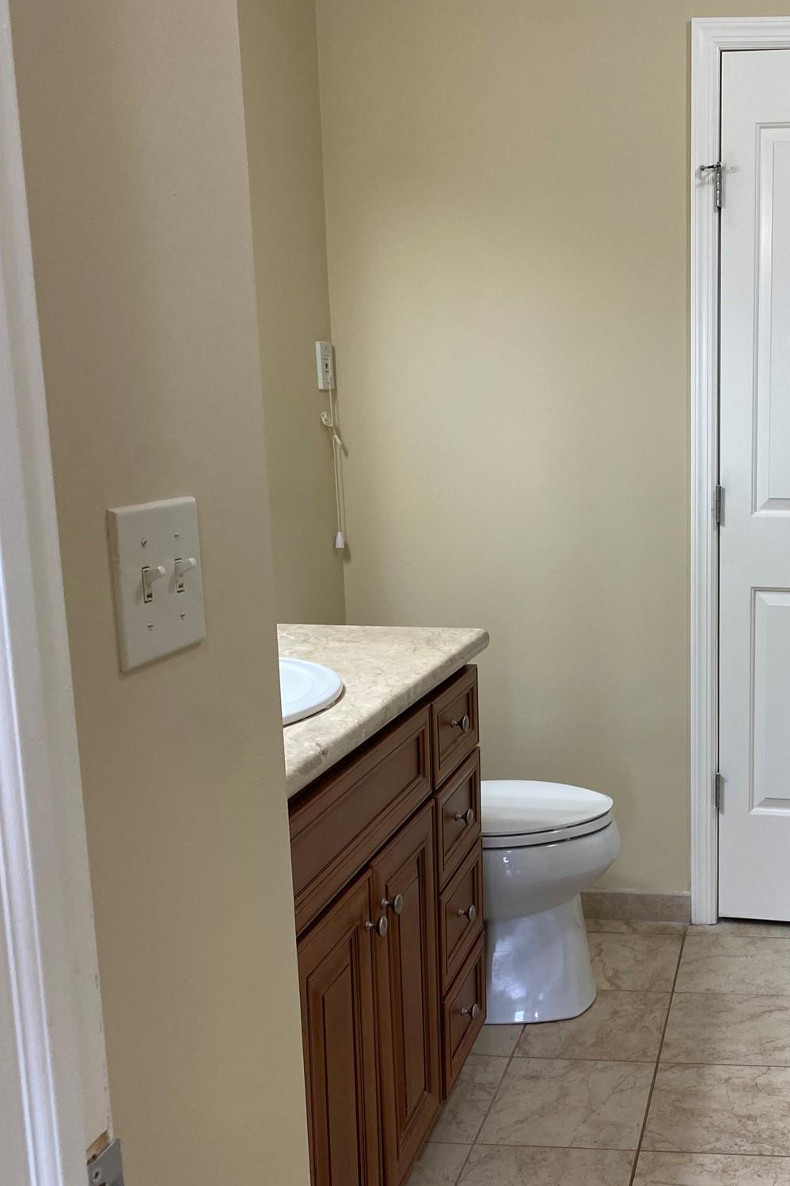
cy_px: 600
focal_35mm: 37
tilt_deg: -9.7
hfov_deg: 33.7
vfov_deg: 51.9
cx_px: 735
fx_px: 1218
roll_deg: +0.1
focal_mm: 4.25
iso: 100
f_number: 1.8
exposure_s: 1/120
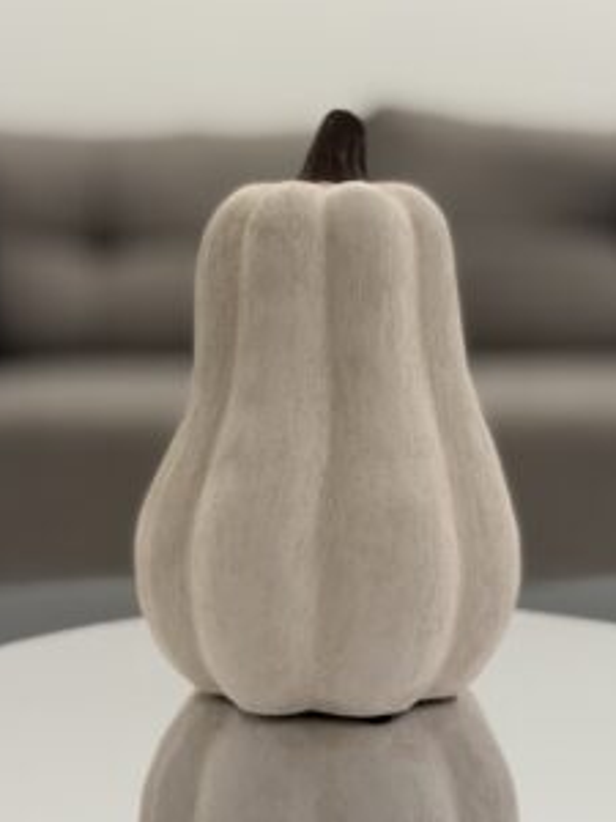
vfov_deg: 30.3
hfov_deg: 22.9
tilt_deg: -5.9
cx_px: 342
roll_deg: -0.8
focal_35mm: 64
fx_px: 1519
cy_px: 389
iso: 100
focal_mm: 6.76
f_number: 1.78
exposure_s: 1/50
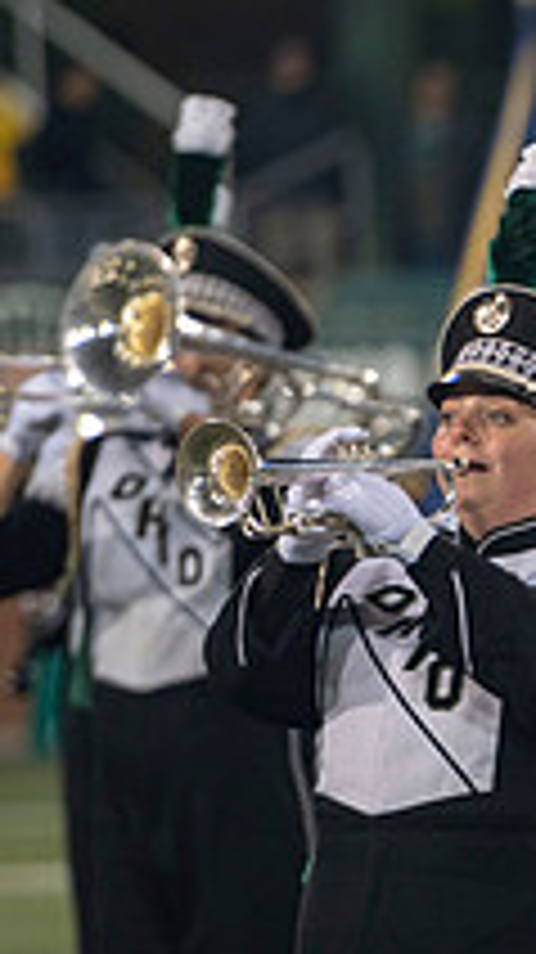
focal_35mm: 574
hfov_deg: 2.1
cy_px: 603
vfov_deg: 3.8
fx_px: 14526
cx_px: 1234
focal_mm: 200
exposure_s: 1/500
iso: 1000
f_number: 2.8
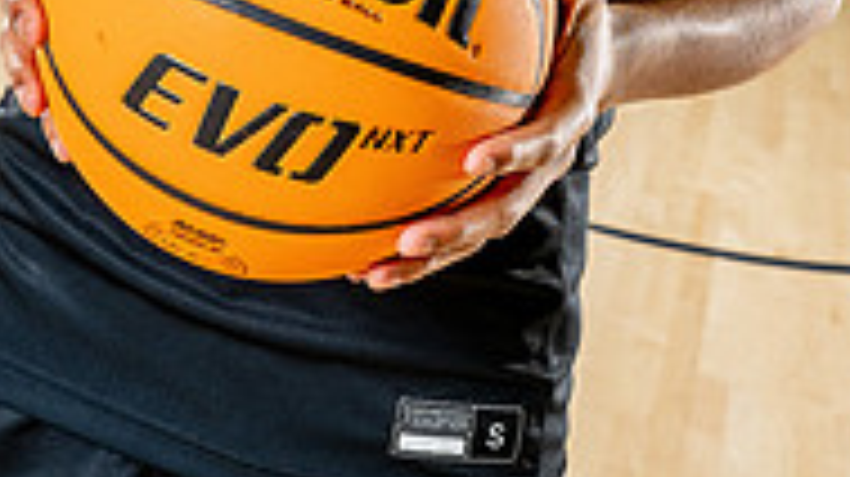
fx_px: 2140
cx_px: 549
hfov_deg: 22.4
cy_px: -518
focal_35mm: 95
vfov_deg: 11.3
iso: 640
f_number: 7.1
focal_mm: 38
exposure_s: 1/250
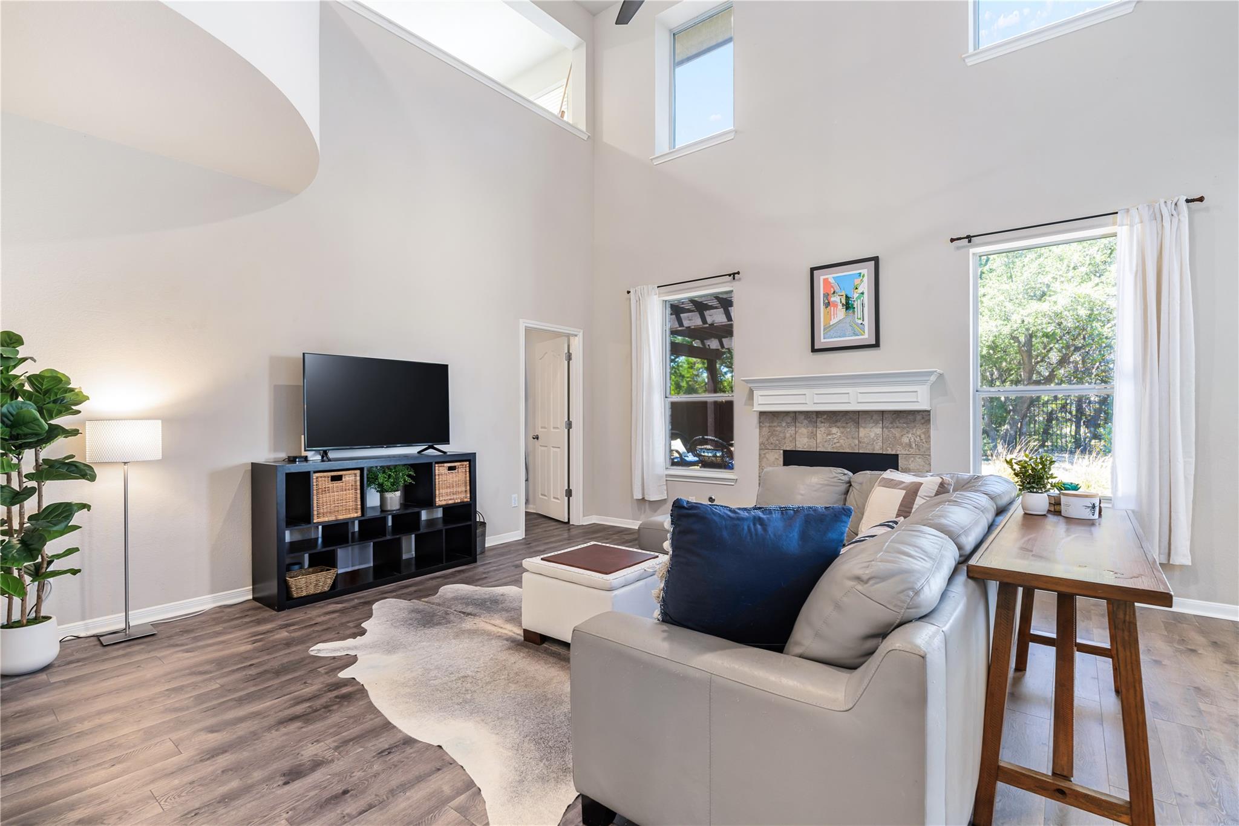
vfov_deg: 72.0
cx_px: 620
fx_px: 568
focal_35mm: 16
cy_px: 413
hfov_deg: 95.0
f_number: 8
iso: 320
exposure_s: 1/4
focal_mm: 16.5
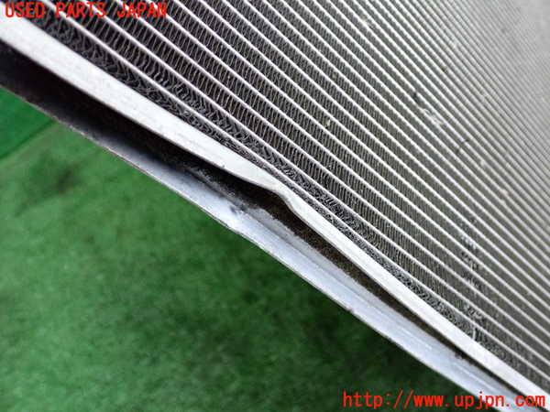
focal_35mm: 36
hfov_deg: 51.4
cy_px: 206
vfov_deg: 39.7
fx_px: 572
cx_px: 275
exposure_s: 1/125
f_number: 2.5
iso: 1250
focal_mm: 6.37
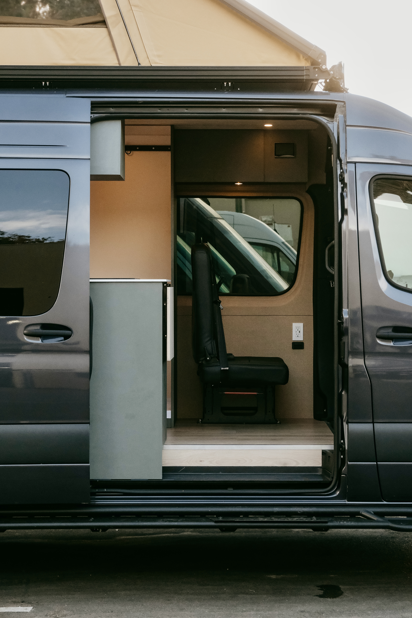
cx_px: 206
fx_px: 1425
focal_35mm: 83
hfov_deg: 16.5
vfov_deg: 24.5
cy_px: 309
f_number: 5.6
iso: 3200
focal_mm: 55
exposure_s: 1/800
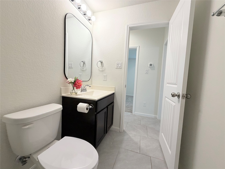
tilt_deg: -2.4
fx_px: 91
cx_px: 112
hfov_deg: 102.1
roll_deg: -3.2
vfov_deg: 85.7
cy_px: 84
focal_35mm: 14
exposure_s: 1/120
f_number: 2.2
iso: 320
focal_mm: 2.22
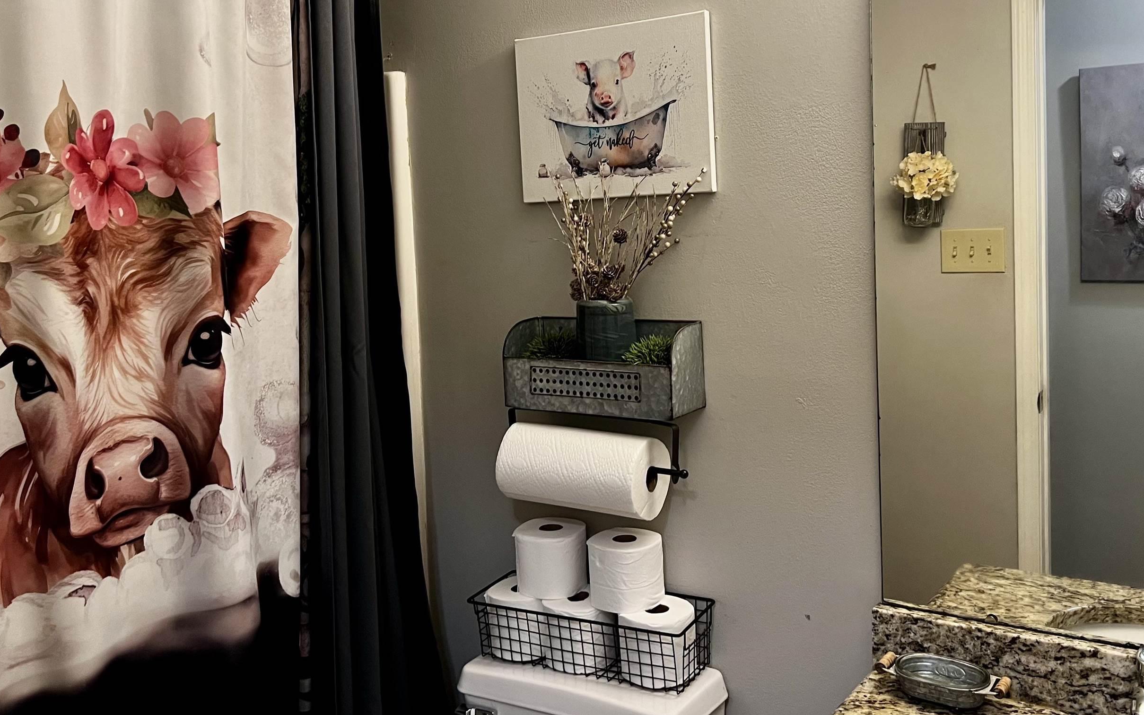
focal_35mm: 35
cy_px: 256
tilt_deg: -4.4
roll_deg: +1.7
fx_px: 1091
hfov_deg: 55.3
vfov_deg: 36.0
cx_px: 594
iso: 100
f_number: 1.5
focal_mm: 5.7
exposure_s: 1/60
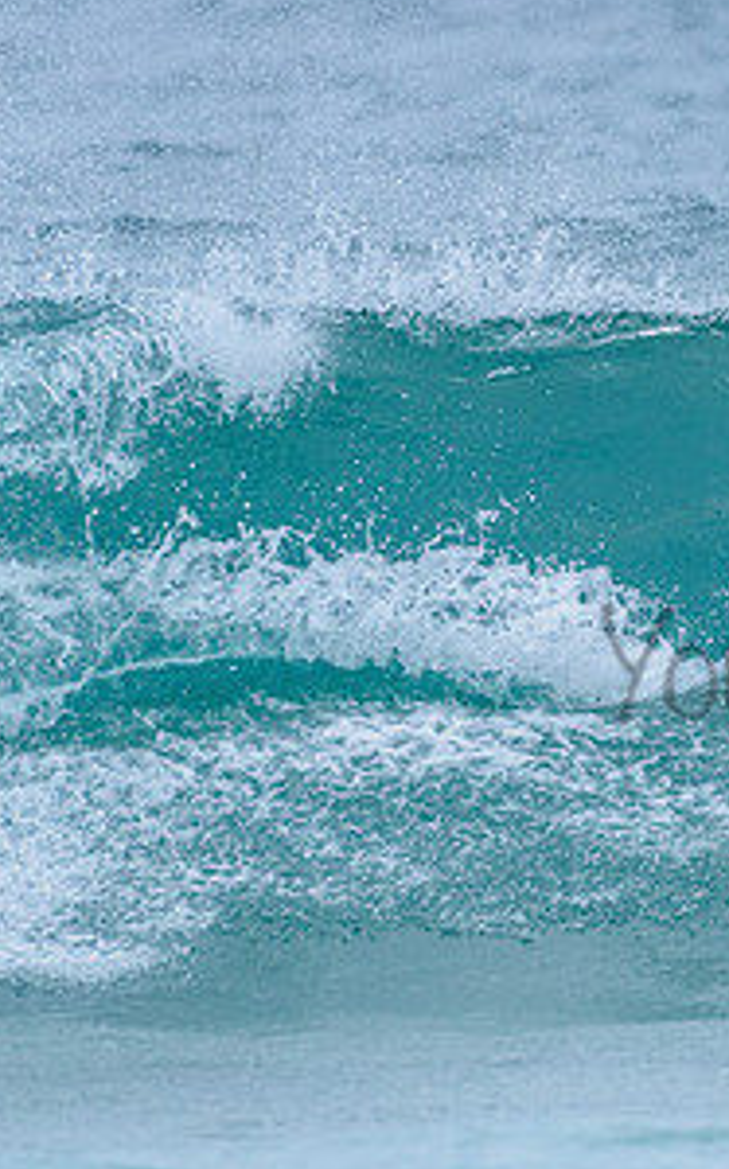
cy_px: 474
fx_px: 39461
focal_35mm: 1239
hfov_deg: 1.1
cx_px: 768
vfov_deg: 1.7
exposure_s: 1/2000
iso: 800
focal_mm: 500
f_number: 5.6
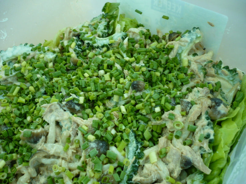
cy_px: 92
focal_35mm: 35
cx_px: 123
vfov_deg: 40.7
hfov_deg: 52.6
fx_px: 249
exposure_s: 1/30
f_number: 2.8
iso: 160
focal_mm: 5.8
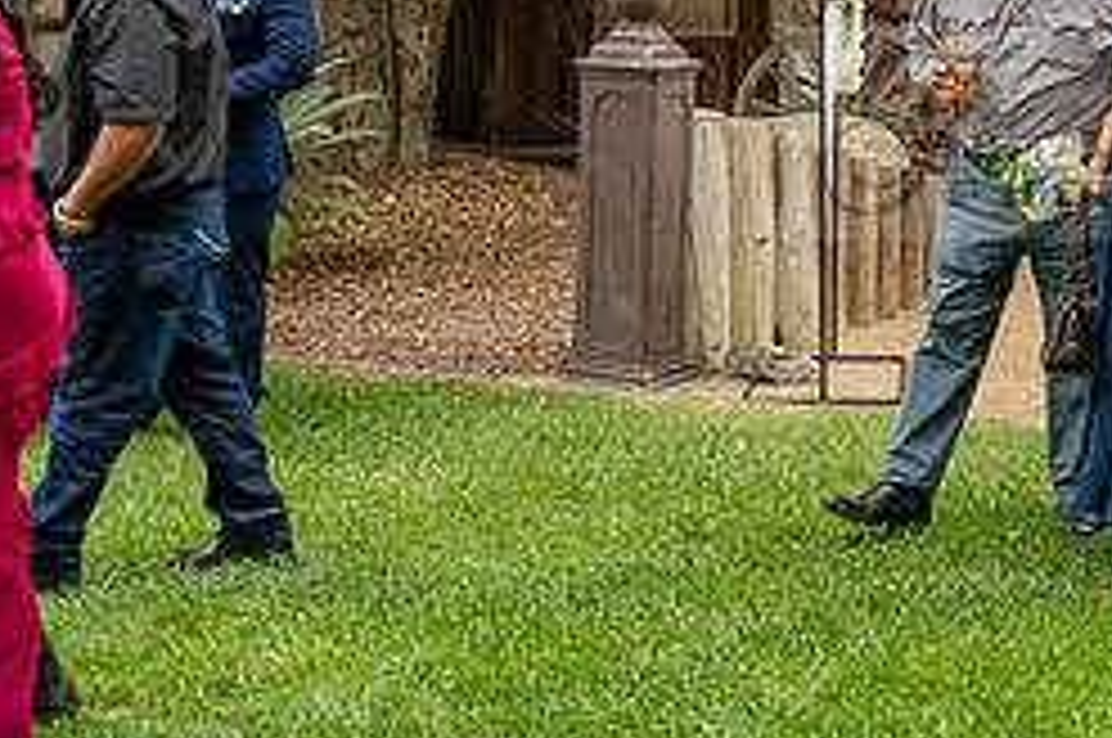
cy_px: 133
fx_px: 2684
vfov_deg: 15.5
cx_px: 1175
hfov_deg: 22.3
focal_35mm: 87
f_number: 4
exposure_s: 1/250
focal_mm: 37
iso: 250
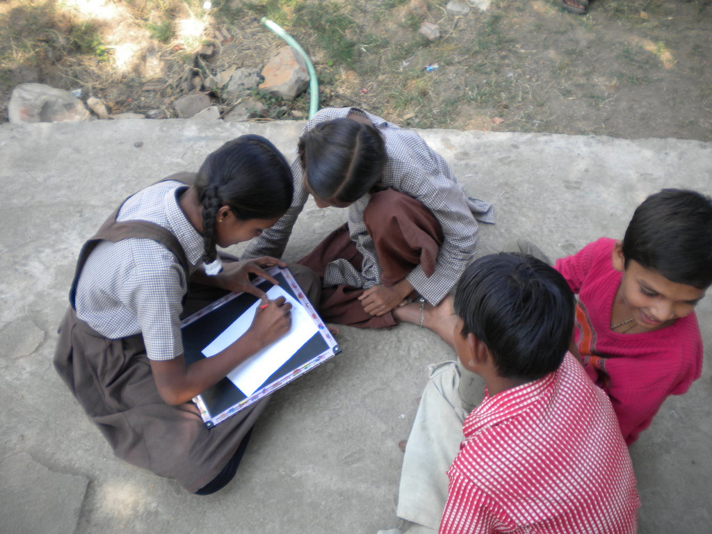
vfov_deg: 40.7
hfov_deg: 52.6
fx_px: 720
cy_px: 267
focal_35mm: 35
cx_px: 356
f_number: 3.1
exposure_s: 1/118
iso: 80
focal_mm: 6.3
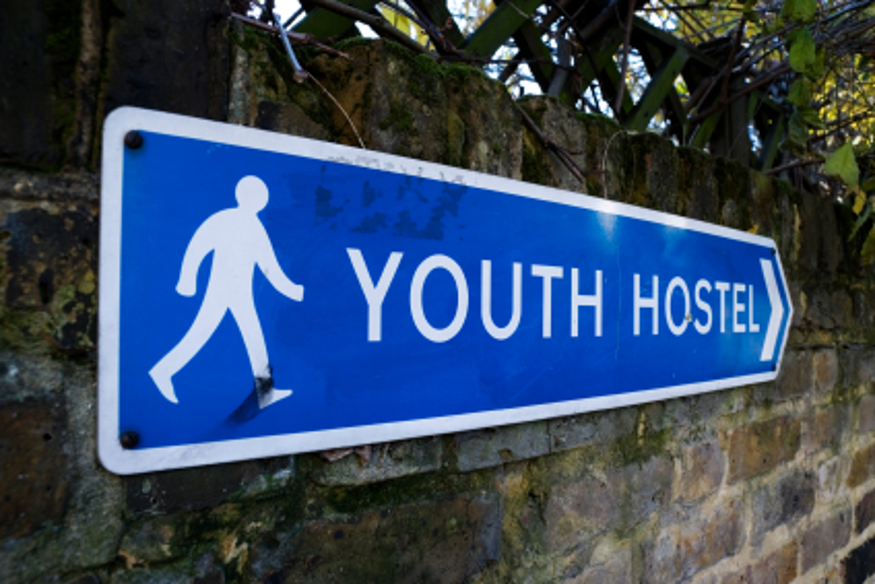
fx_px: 766
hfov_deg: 59.5
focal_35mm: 32
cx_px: 438
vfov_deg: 41.7
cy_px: 292
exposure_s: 1/40
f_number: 8
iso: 200
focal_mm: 21
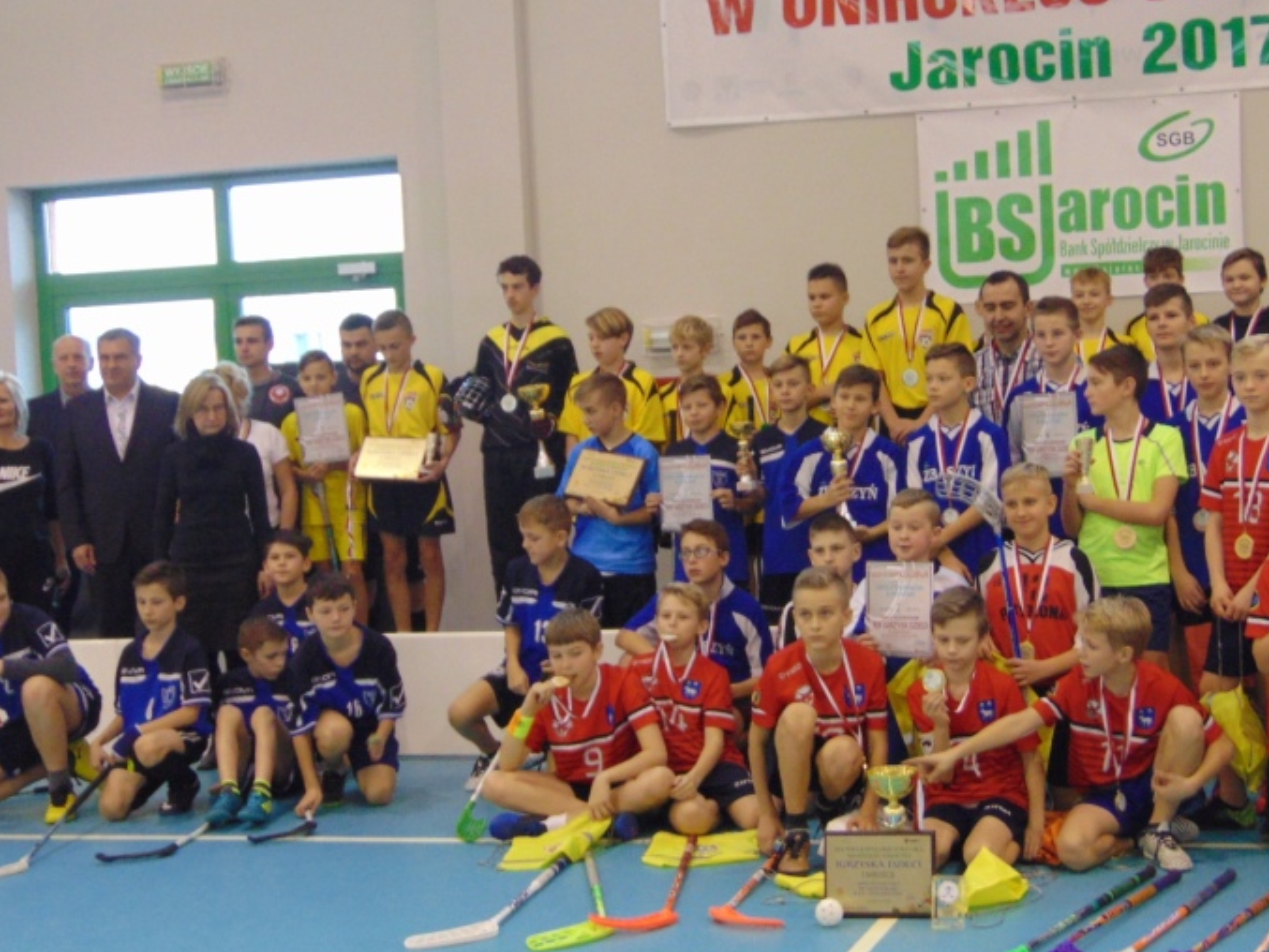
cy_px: 470
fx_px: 2163
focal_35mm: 59
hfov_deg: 32.4
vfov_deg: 24.8
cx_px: 855
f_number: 3.3
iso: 250
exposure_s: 1/30
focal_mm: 6.9
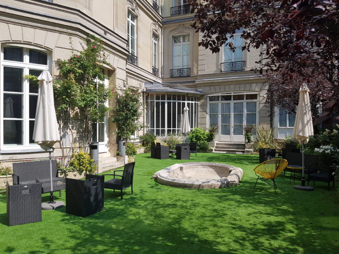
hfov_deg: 67.3
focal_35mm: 26
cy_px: 127
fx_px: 255
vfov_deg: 53.1
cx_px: 170
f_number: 1.7
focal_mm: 4.2
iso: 50
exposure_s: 1/2336
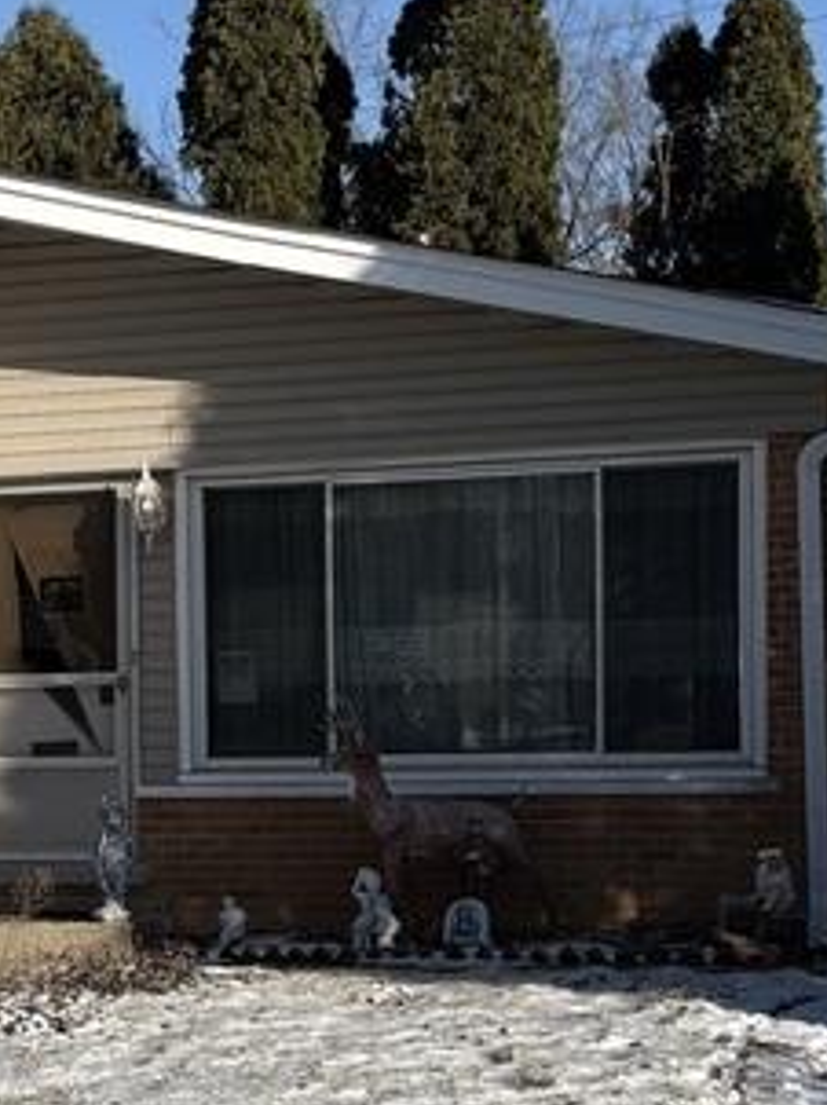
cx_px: -172
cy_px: 820
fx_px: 2967
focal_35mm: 93
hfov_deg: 15.3
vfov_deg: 20.9
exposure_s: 1/6329
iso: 50
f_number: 1.6
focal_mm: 5.96
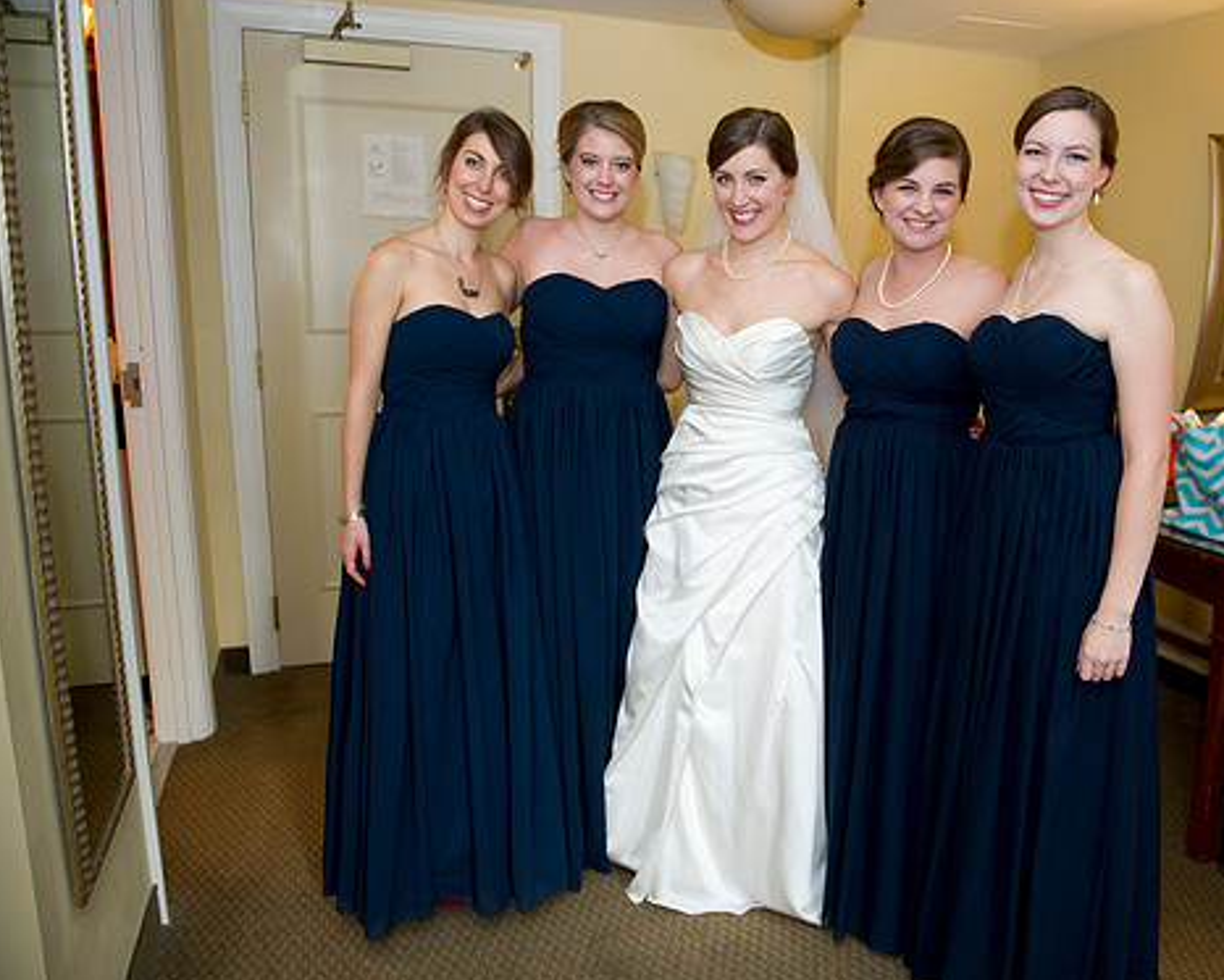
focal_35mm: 28
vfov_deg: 51.5
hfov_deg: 61.5
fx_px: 1015
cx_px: 751
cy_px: 494
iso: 640
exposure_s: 1/125
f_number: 2.8
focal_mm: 24
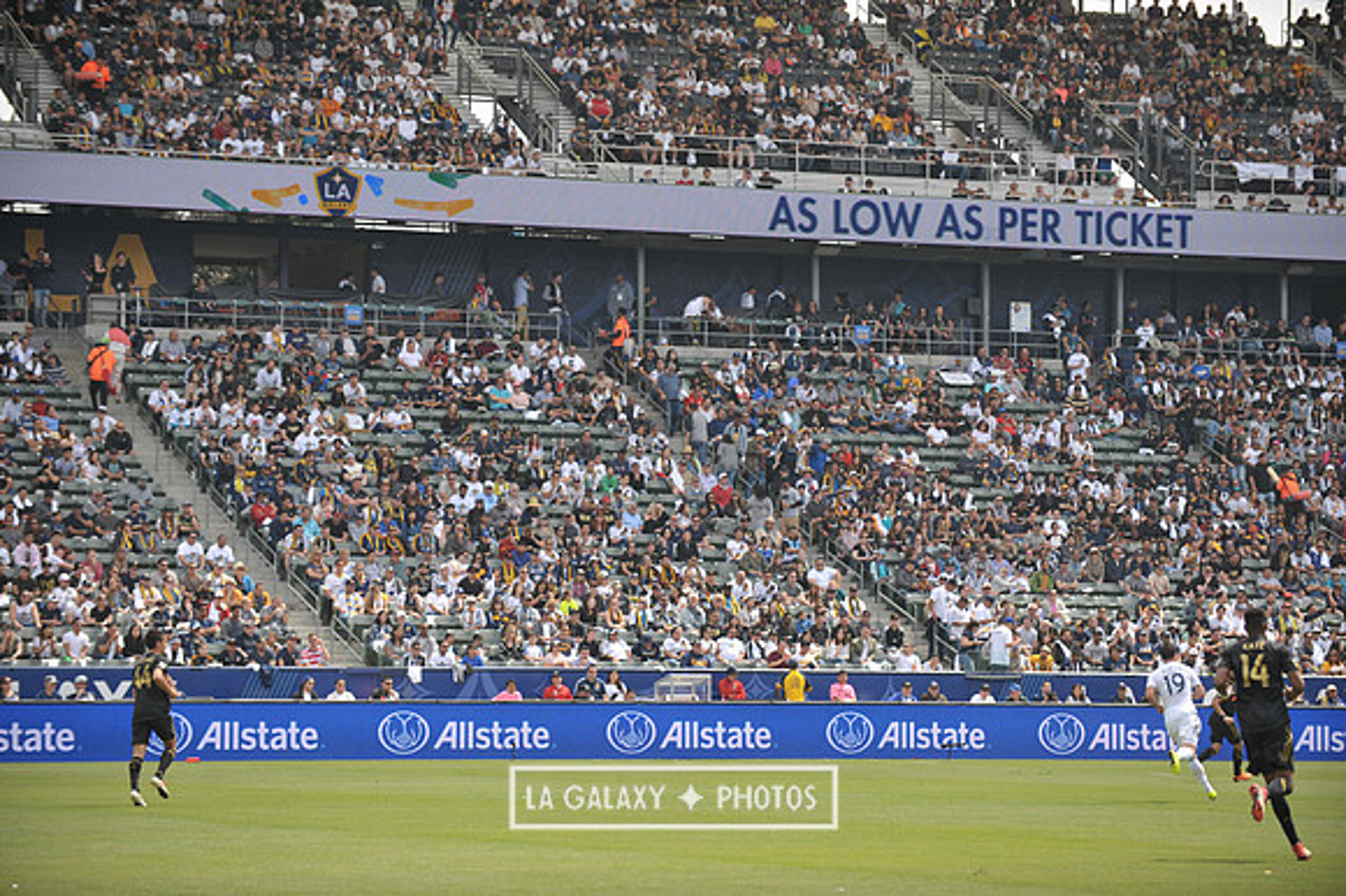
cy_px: 448
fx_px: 4858
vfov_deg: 10.5
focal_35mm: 130
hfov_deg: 15.8
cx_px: 673
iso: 320
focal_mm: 130
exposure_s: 1/2500
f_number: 3.5
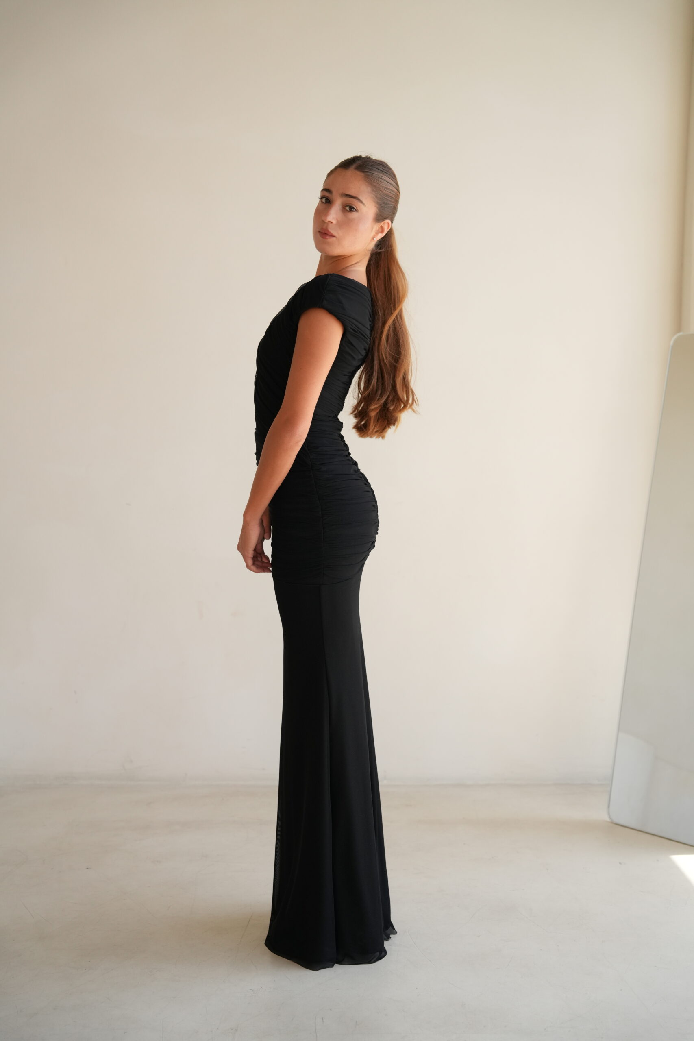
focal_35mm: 47
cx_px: 347
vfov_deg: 41.7
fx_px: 1365
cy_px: 520
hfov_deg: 28.5
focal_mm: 47.2
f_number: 3.5
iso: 800
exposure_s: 1/500
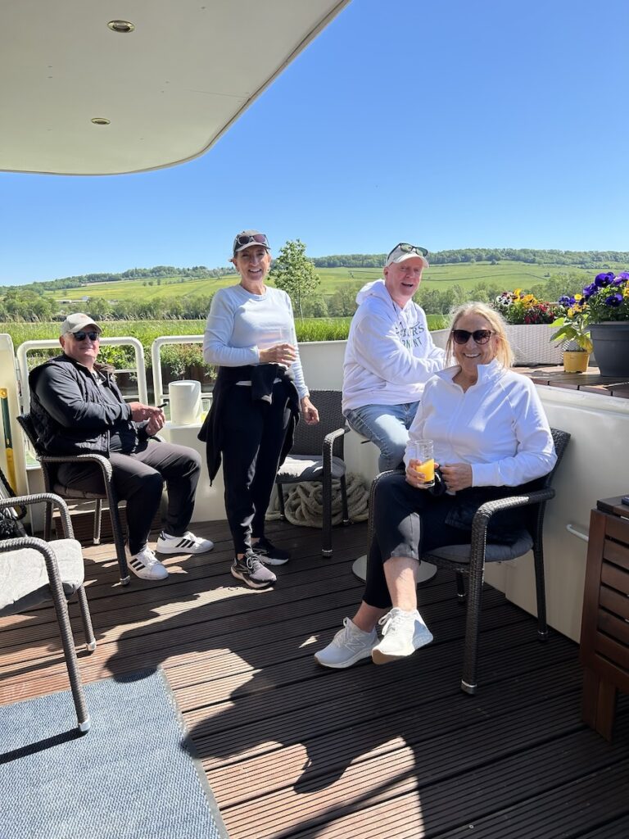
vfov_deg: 67.3
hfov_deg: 53.1
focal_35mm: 26
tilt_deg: -10.9
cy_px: 420
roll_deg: +0.9
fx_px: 630
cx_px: 314
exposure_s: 1/2762
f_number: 1.5
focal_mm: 5.7
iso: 50
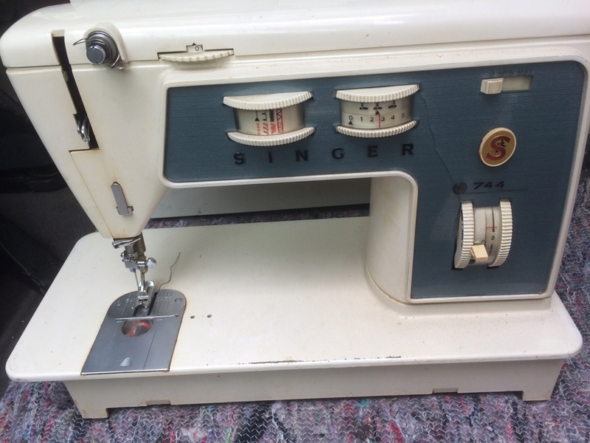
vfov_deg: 48.2
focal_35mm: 29
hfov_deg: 61.7
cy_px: 222
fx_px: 494
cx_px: 295
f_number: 2.2
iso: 32
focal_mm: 4.15
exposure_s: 1/109
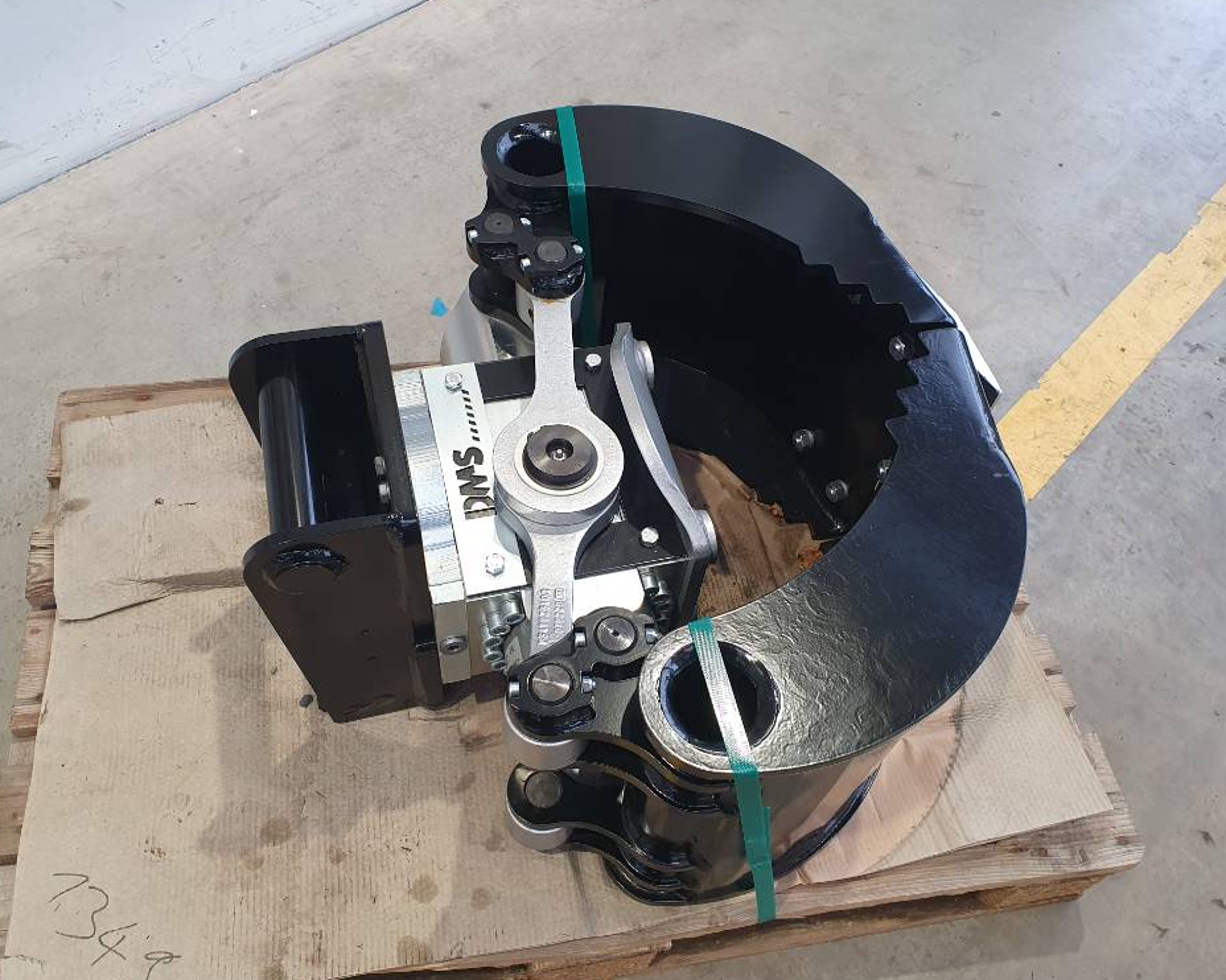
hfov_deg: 62.2
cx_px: 596
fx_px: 1016
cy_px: 490
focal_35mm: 28
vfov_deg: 51.5
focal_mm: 4.32
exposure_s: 1/100
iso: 125
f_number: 2.4
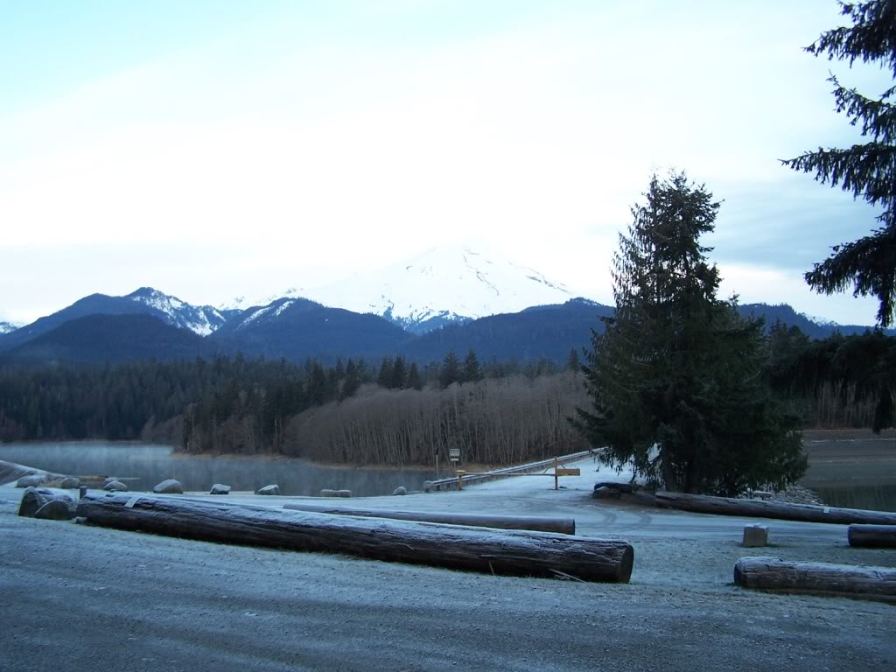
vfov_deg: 37.7
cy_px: 336
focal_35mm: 38
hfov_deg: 49.0
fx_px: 984
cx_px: 448
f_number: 2.8
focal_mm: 6.3
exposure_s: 1/60
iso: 80
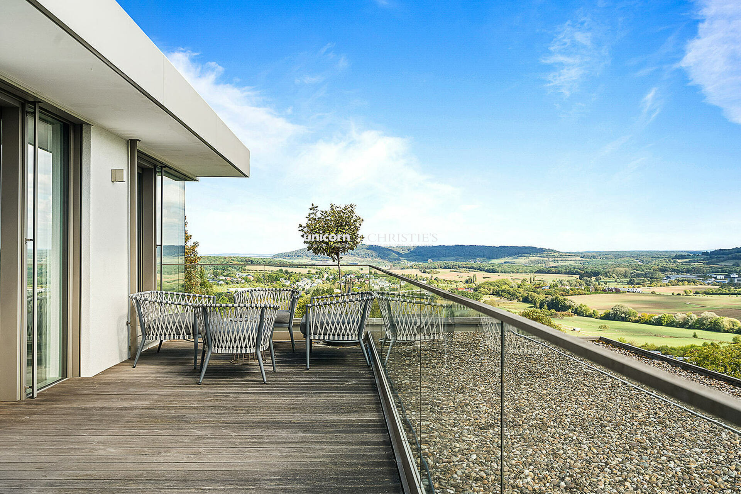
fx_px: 700
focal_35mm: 34
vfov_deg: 38.9
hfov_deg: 55.8
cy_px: 247
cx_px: 370
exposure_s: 1/1600
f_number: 7.1
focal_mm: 34
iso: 800
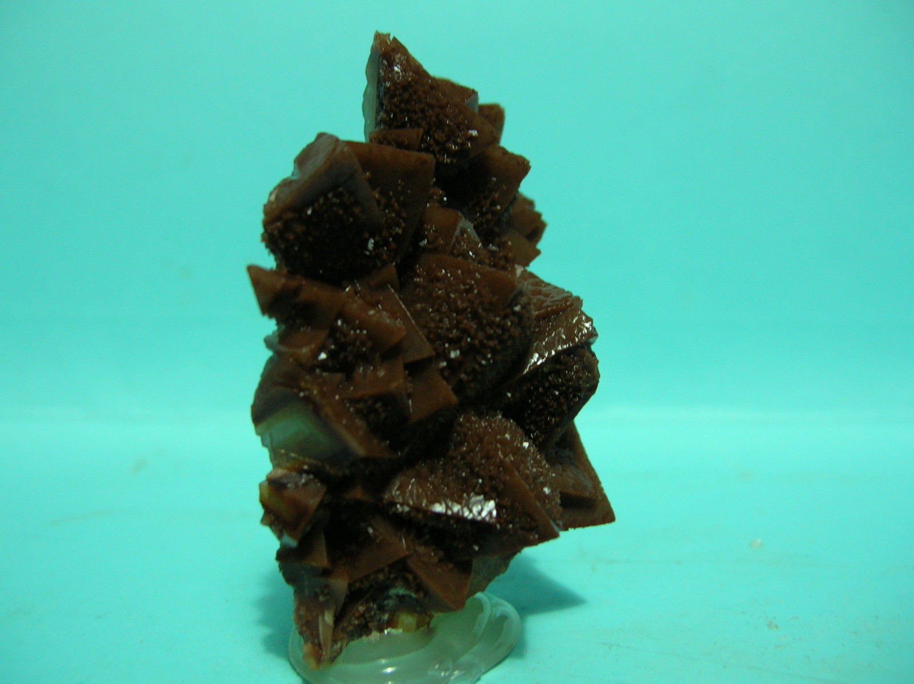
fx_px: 950
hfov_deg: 51.4
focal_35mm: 36
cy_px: 342
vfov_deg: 39.6
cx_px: 457
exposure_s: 1/4.1
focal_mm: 6
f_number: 2.7
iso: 93
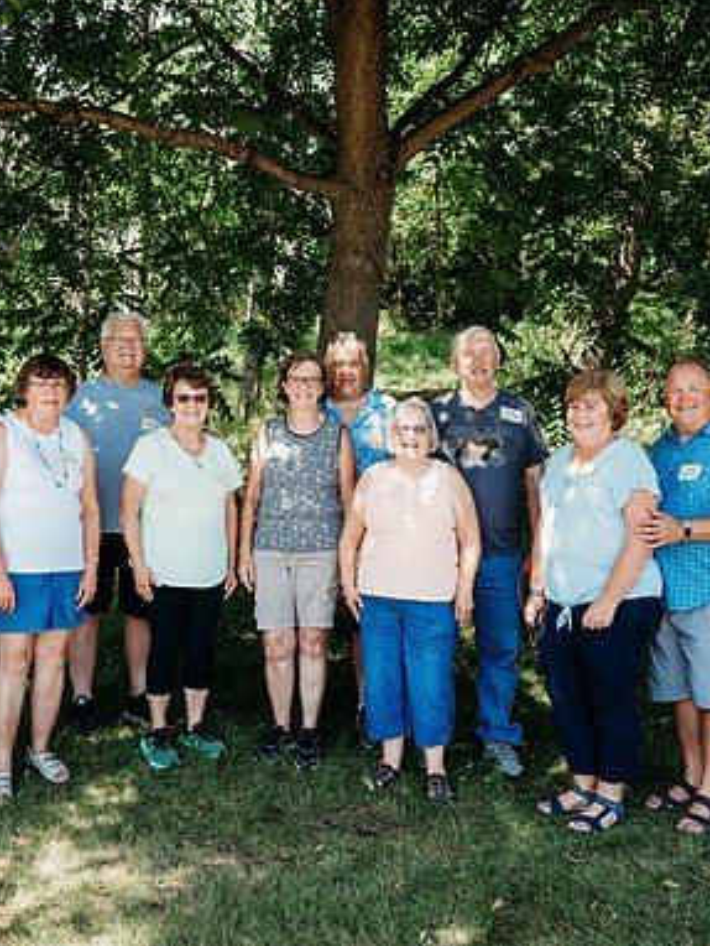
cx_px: 242
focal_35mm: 43
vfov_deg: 43.8
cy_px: 471
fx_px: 1175
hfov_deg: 33.4
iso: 200
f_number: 4.5
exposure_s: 1/200
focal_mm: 29.5
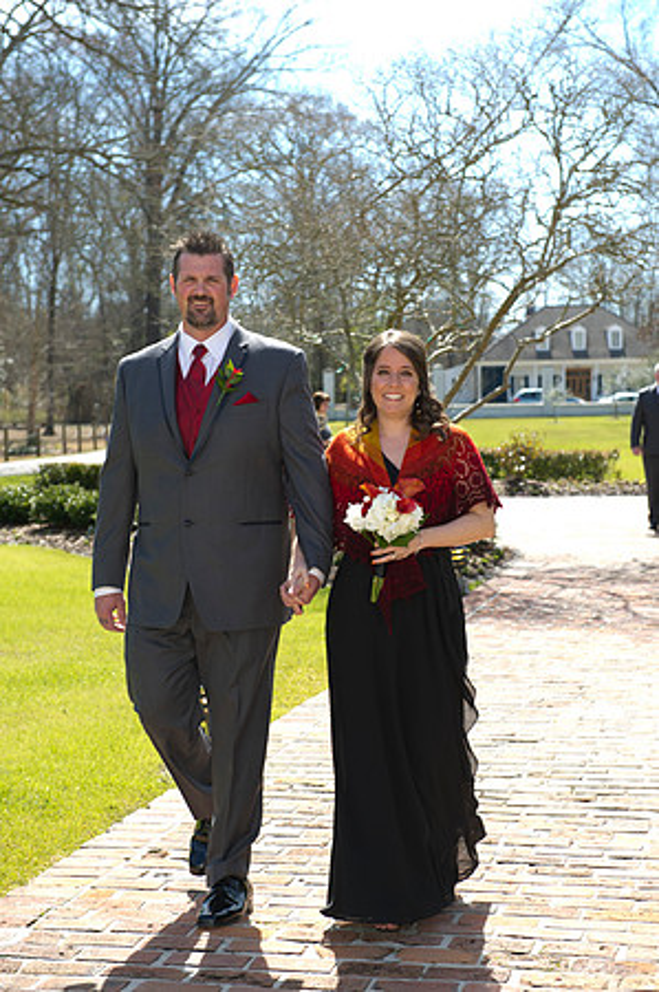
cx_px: 330
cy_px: 496
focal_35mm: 70
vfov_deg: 28.9
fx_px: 1926
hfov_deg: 19.4
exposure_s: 1/200
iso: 100
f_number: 5.6
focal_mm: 70
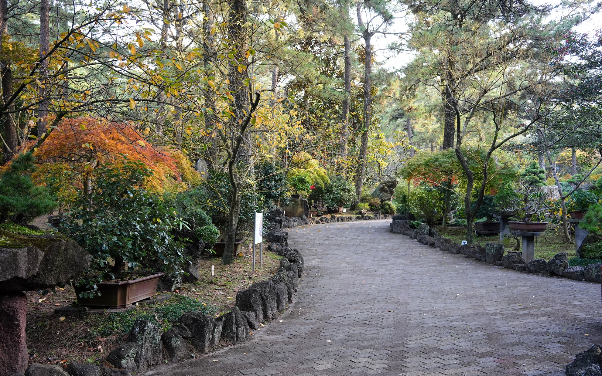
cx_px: 302
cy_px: 185
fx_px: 591
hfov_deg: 54.0
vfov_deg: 35.3
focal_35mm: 36
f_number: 7.1
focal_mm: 35
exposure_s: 1/100
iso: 1000
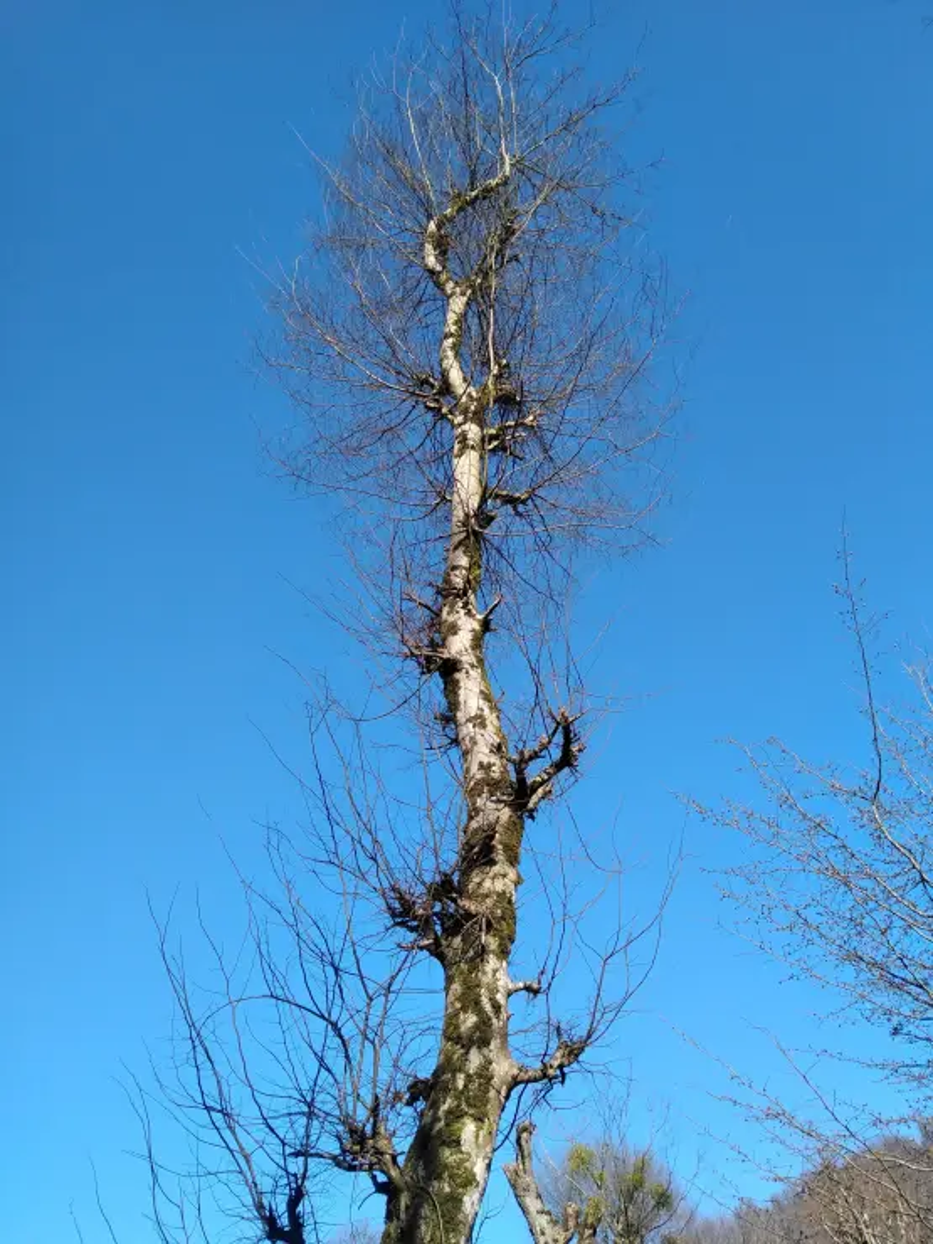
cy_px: 622
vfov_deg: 67.3
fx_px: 934
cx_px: 466
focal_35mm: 26
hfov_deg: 53.1
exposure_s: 1/1140
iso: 100
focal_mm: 3.59
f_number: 1.8
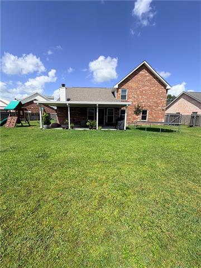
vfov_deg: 102.1
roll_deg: -1.1
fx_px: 108
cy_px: 134
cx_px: 100
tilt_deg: -9.7
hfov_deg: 85.7
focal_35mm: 14
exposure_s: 1/928
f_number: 2.2
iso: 20
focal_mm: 2.22
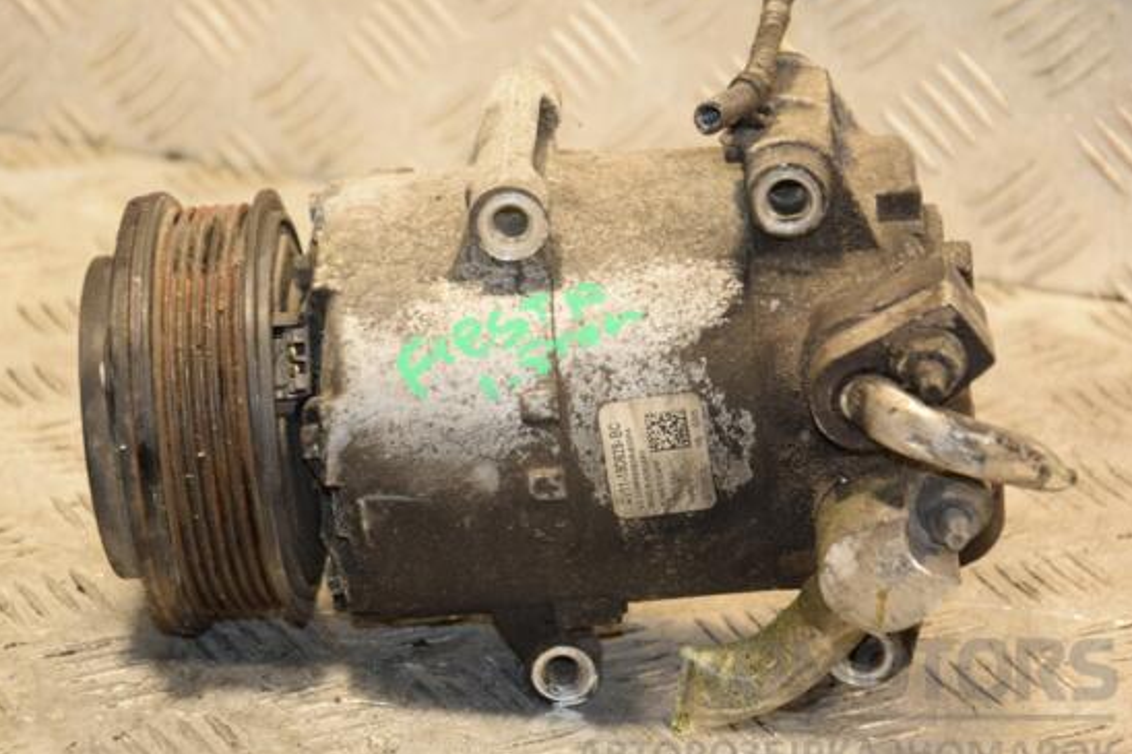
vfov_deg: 9.8
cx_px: 537
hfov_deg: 14.7
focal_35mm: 140
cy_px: 395
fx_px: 4386
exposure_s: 1/80
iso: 800
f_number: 5.6
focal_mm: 85
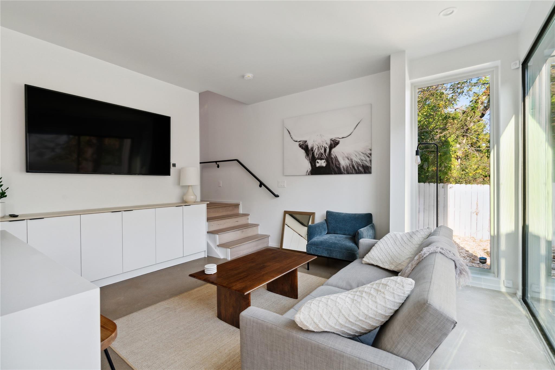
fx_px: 247
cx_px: 278
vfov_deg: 73.7
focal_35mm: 16
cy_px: 185
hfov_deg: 96.7
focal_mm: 16
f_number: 8
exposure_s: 1/20
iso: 800
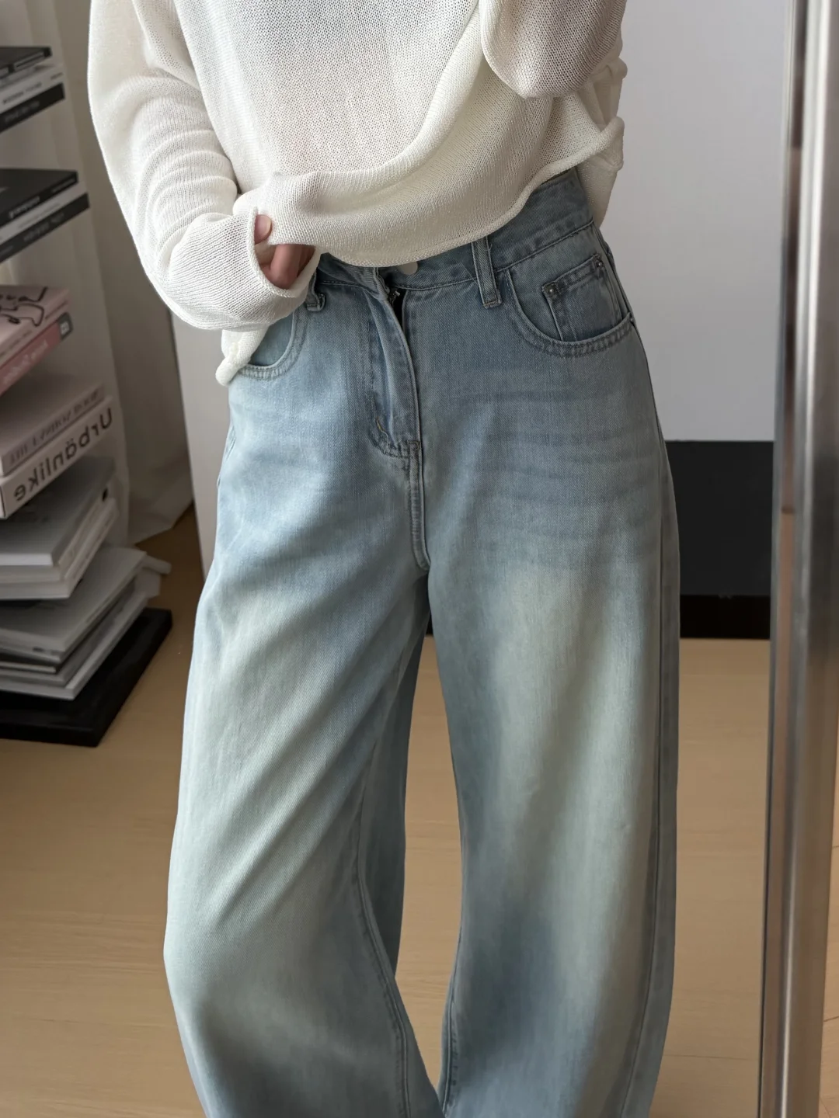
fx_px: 776
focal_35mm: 24
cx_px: 420
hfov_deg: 56.8
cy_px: 559
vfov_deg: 71.6
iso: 200
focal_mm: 6.76
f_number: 1.78
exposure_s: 1/121
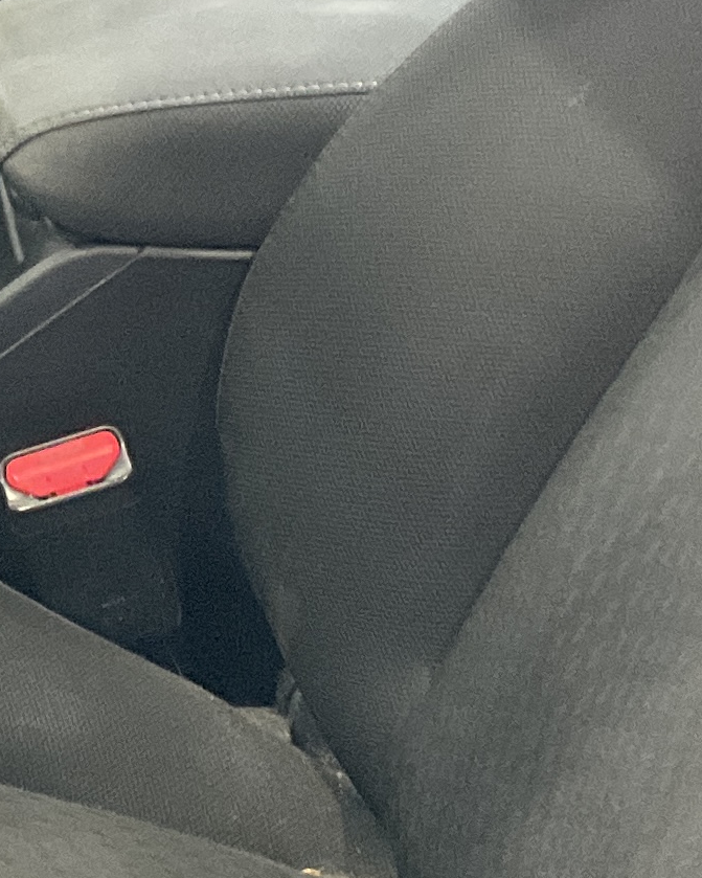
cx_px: -514
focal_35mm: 136
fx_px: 3533
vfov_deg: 14.1
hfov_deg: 10.7
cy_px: 173
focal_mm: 3
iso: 320
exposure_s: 1/55
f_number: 1.8
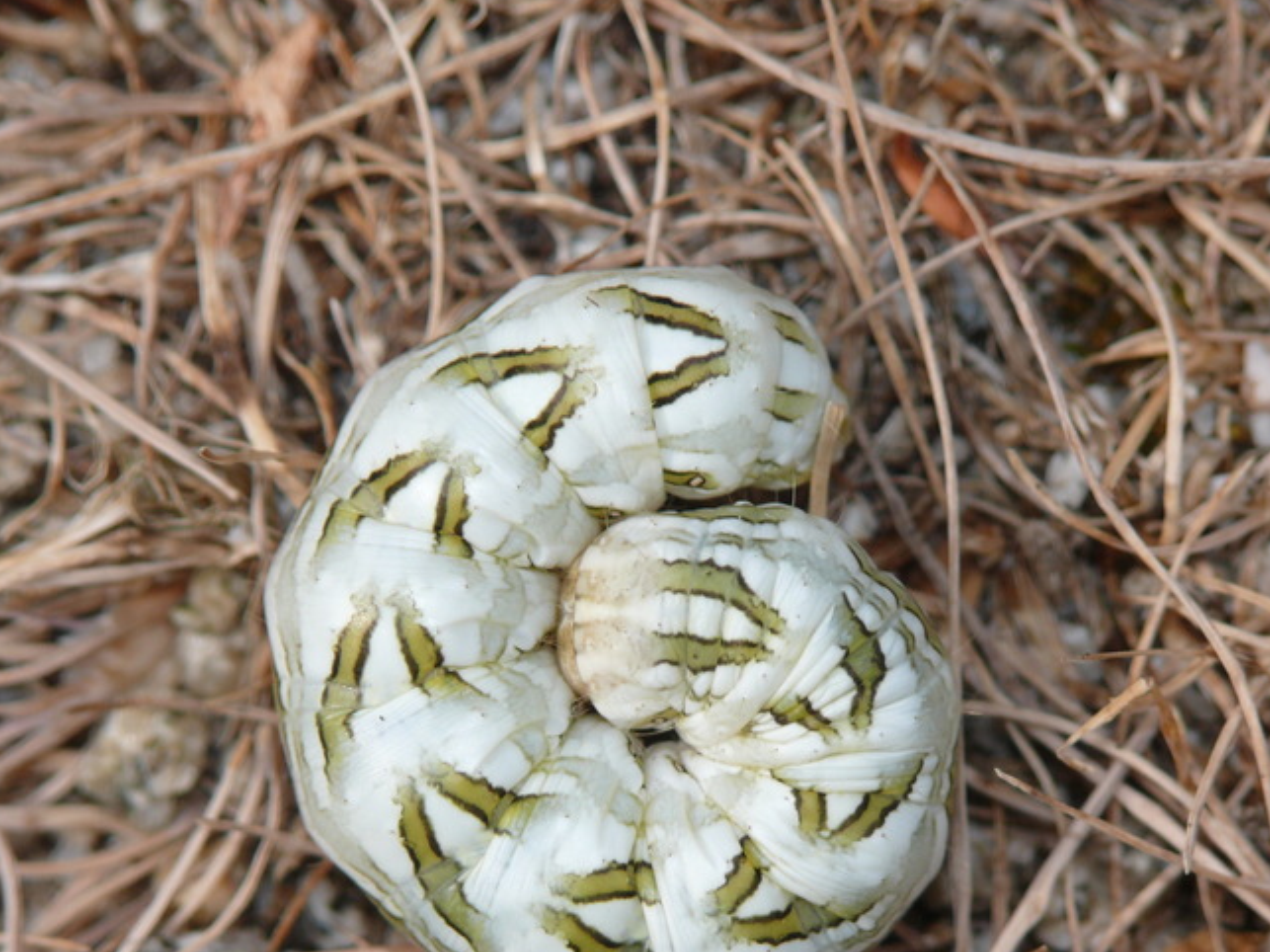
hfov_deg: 4.5
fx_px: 16066
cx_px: 647
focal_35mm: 438
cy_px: 557
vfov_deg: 3.4
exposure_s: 1/320
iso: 100
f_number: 5.6
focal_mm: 69.9
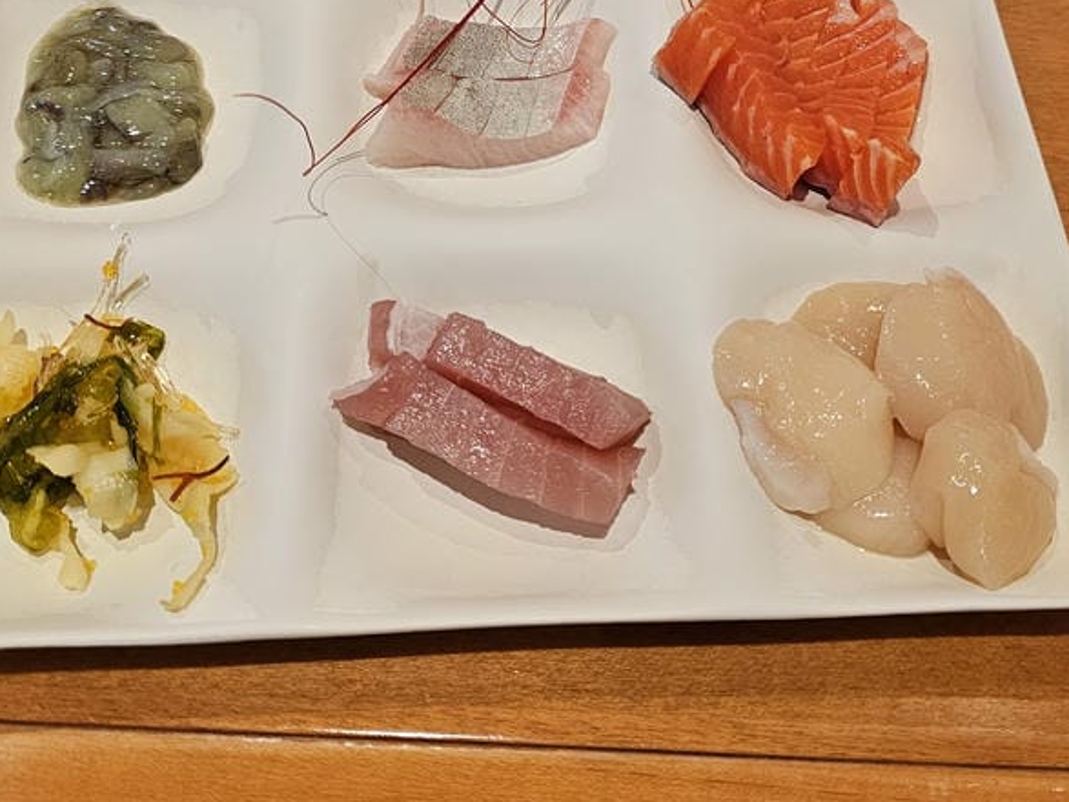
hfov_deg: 40.4
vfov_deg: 29.8
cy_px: 111
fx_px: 1451
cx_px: 561
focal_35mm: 47
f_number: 1.7
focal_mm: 6.3
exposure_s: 1/100
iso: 640
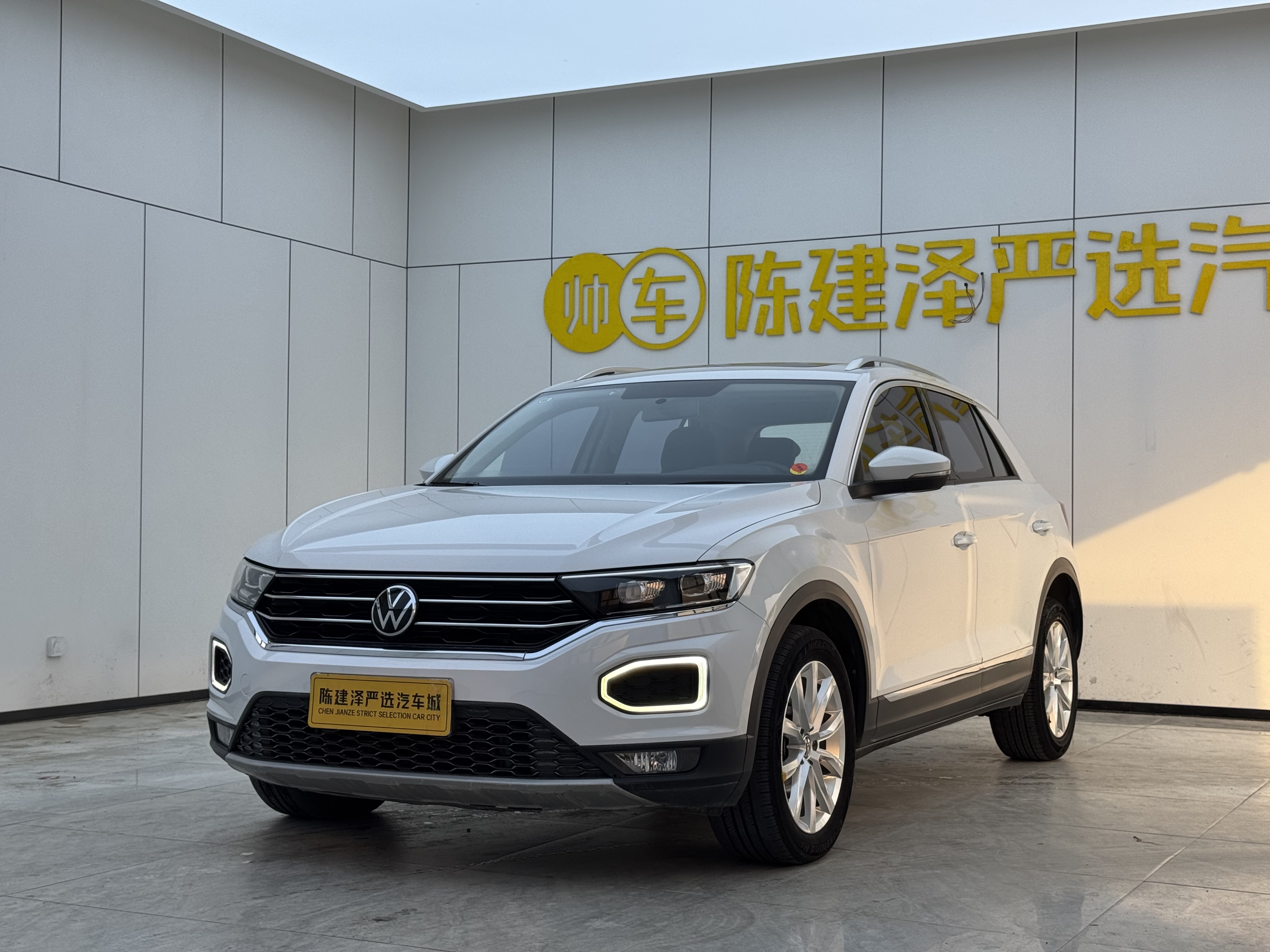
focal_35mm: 48
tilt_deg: +1.9
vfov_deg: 30.3
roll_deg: -0.5
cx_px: 635
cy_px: 476
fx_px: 1761
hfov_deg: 39.7
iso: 64
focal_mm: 6.76
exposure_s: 1/913
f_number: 1.78
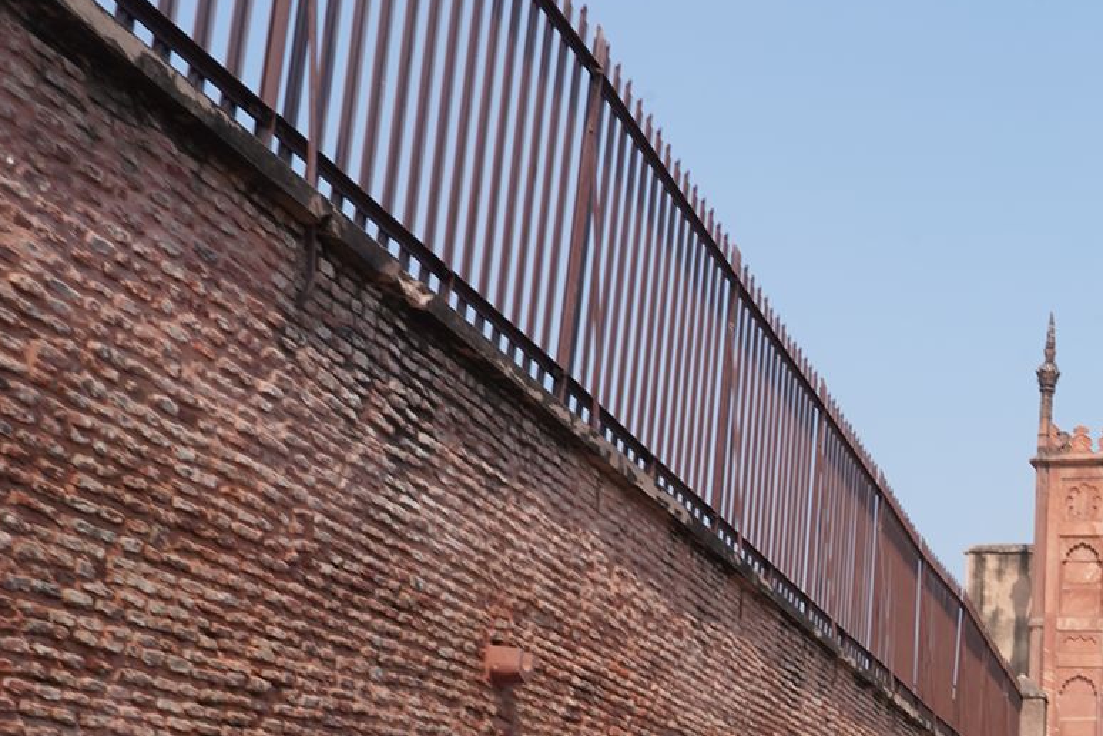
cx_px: 1300
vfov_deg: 21.5
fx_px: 1899
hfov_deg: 28.5
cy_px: 639
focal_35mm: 62
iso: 250
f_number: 20
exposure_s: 1/100
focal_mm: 24
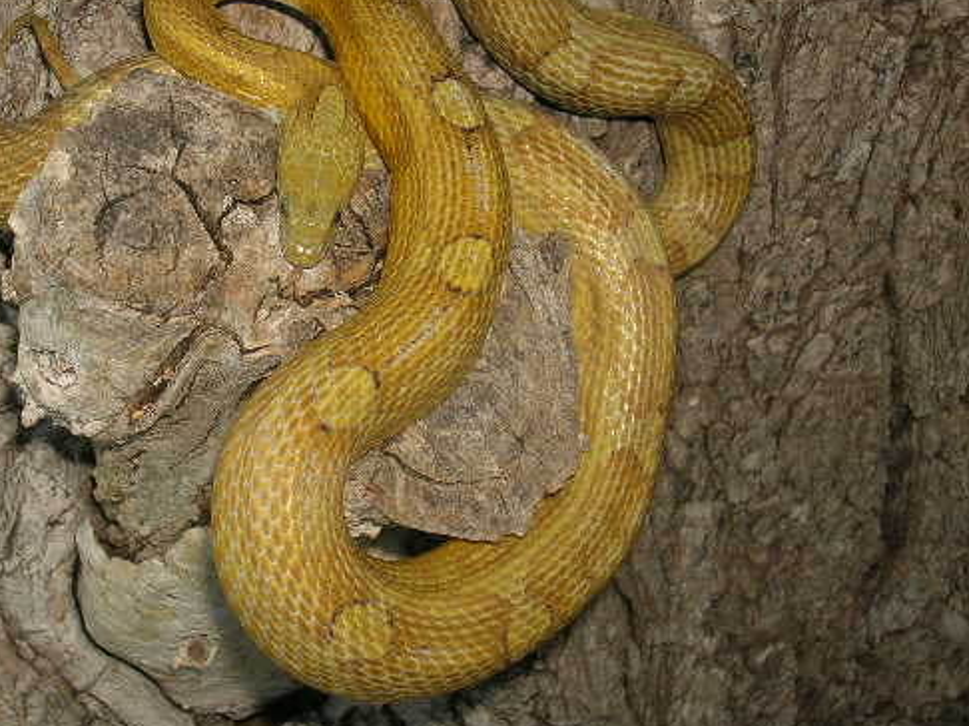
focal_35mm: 83
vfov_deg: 17.7
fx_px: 2322
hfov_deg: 23.5
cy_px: 259
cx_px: 335
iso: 50
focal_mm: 10.4
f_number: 3.6
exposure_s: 1/60.1
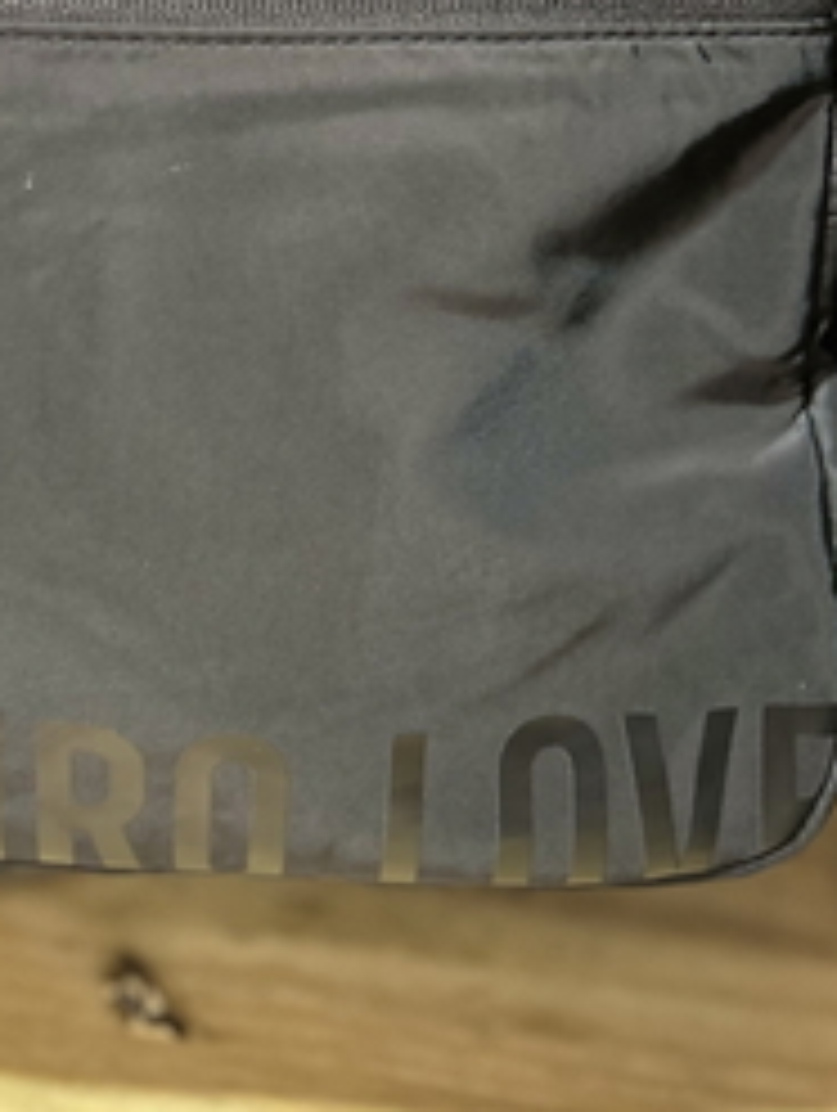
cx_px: 148
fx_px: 1801
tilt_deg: -5.0
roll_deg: -4.1
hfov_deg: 25.6
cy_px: 29
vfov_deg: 31.9
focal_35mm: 56
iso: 500
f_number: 1.5
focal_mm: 5.7
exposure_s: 1/25
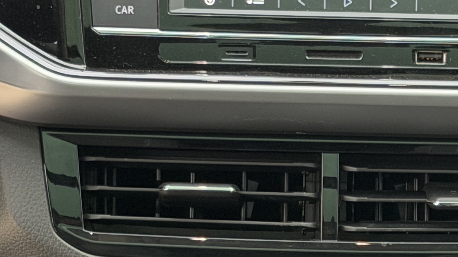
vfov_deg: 6.7
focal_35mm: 181
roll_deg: -1.8
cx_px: 350
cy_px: 310
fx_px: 2198
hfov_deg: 11.9
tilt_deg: -27.9
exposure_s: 1/40
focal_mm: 6.76
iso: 320
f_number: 1.78
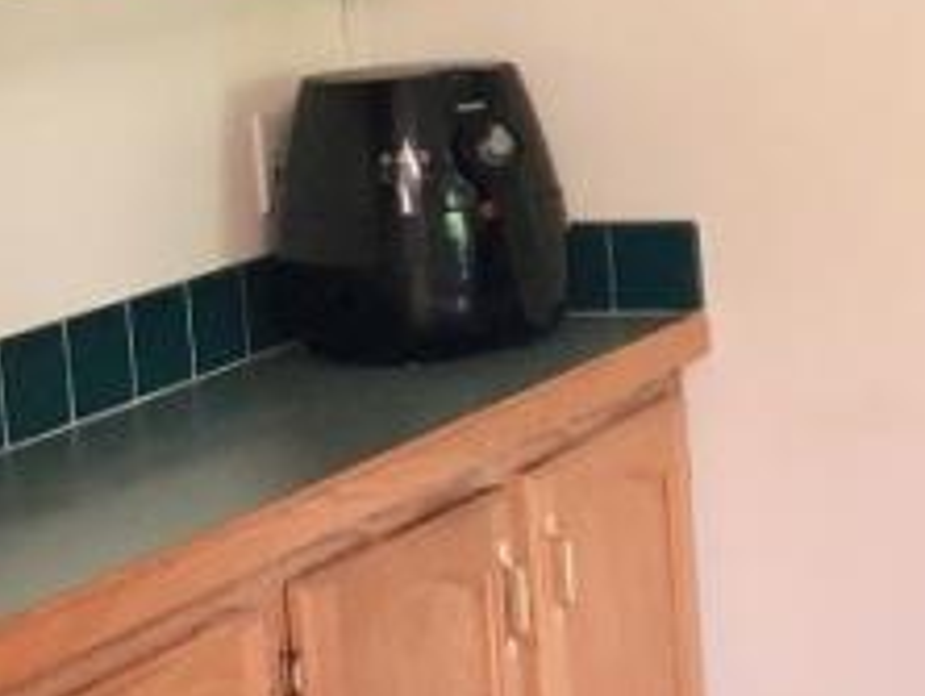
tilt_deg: -9.2
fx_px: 3451
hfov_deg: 13.3
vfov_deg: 11.5
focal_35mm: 129
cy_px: 213
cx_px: 1792
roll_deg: +0.9
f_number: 1.8
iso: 64
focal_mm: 4
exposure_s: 1/15
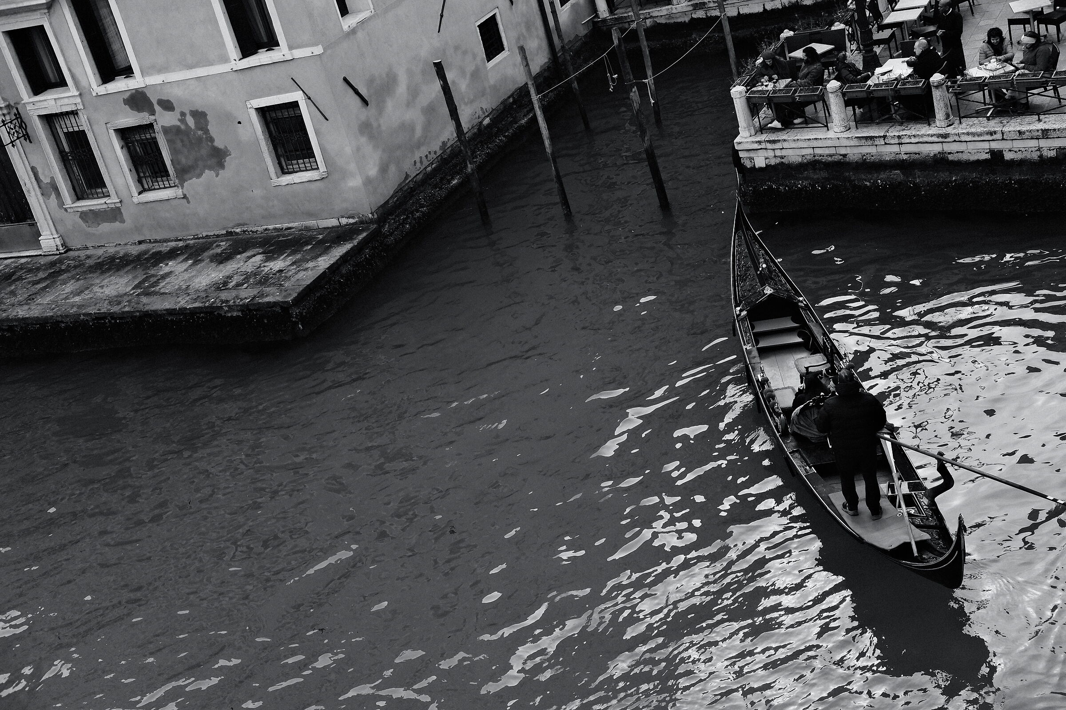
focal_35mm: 53
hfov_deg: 37.5
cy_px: 355
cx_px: 533
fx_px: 1569
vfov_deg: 25.5
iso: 640
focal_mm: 35
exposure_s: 1/1250
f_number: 5.6
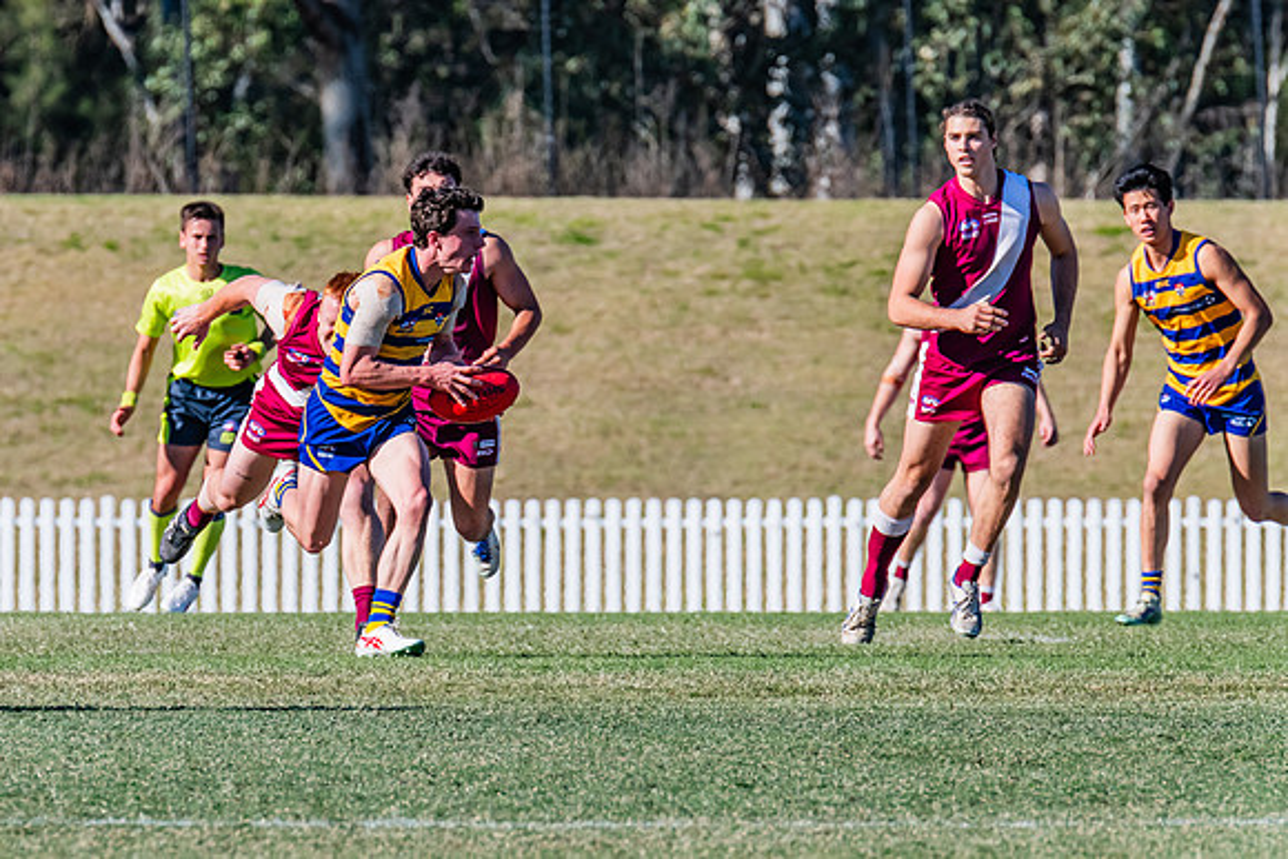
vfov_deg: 2.2
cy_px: 363
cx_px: 329
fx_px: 22435
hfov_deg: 3.3
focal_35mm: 627
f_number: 10
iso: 800
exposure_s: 1/1600
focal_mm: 420
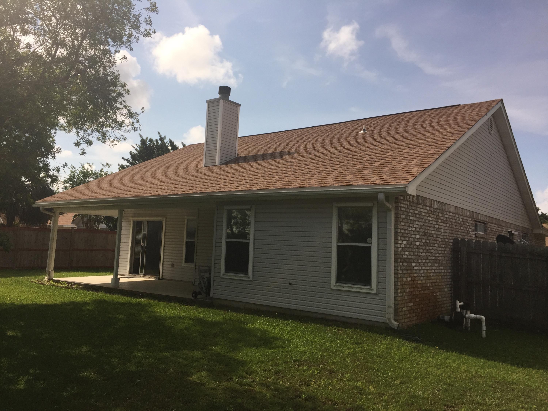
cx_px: 274
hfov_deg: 61.7
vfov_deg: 48.2
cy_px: 206
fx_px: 459
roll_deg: -2.8
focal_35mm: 29
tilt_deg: +5.2
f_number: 2.2
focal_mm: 4.15
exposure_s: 1/3968
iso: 40
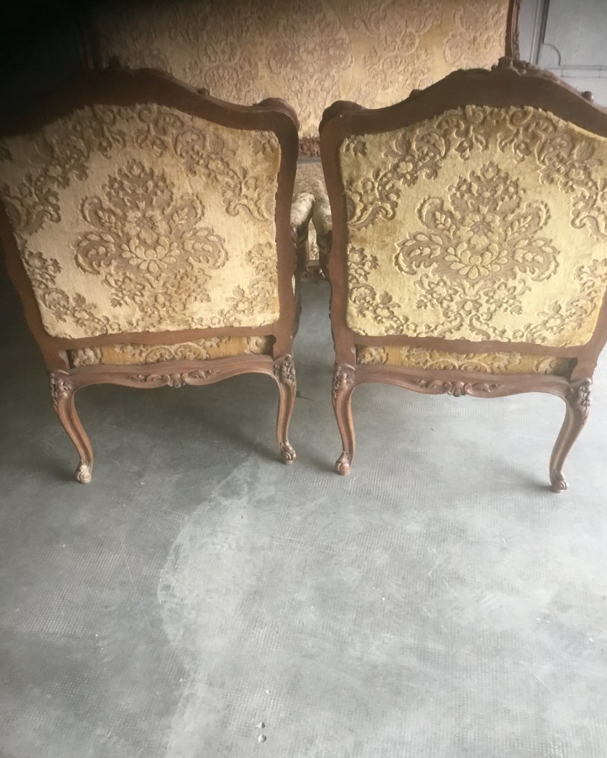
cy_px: 405
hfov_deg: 44.5
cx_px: 310
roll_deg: -2.3
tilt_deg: -35.4
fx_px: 741
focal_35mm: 33
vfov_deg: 54.2
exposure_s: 1/33
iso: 125
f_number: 2.4
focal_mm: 3.3
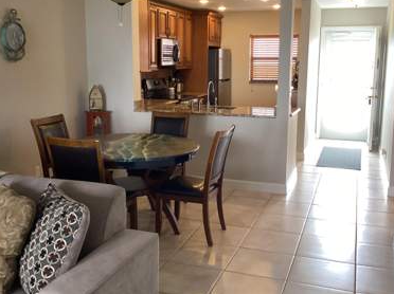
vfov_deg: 35.9
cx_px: 200
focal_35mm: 40
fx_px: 455
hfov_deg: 46.8
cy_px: 133
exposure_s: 1/60
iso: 80
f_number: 2.4
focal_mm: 3.3
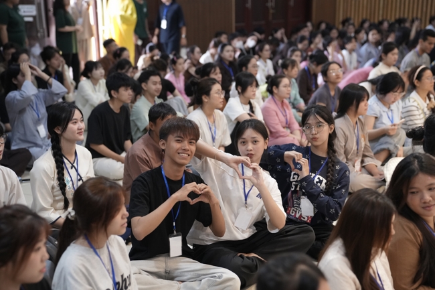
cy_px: 145
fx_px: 761
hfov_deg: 31.9
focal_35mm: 63
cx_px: 218
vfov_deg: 21.6
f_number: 2.8
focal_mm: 63
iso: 4000
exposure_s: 1/160
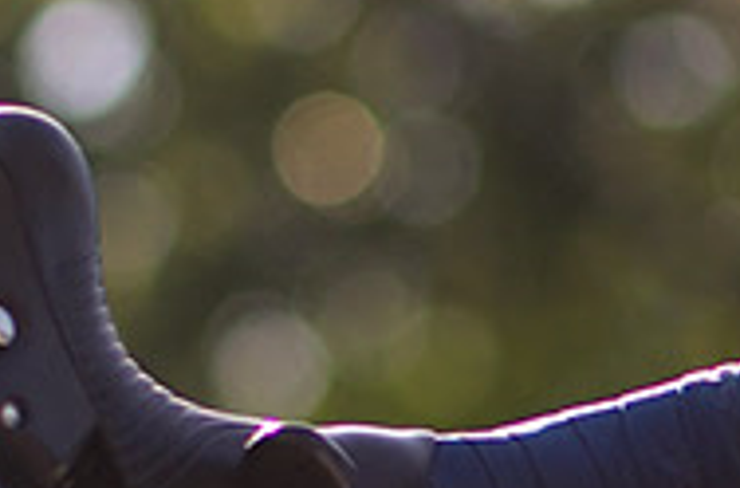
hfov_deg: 3.3
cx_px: 2011
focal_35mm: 615
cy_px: 1167
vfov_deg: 2.2
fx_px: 12594
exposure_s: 1/640
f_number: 2.8
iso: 100
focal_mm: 55
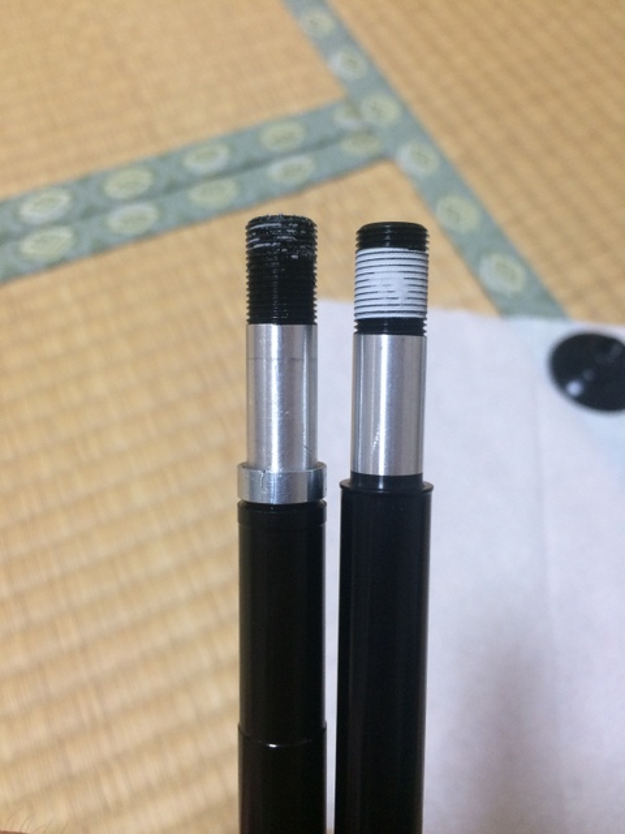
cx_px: 312
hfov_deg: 48.2
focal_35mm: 29
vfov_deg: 61.7
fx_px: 698
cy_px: 417
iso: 160
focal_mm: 4.15
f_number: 2.2
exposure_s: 1/30
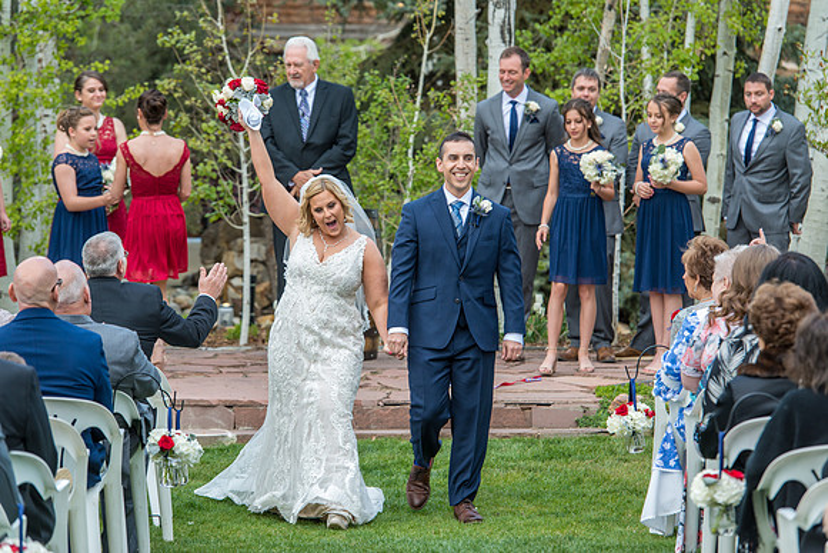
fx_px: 3681
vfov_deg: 8.6
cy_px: 276
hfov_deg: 12.8
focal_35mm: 160
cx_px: 414
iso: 400
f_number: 5
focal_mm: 160
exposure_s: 1/200
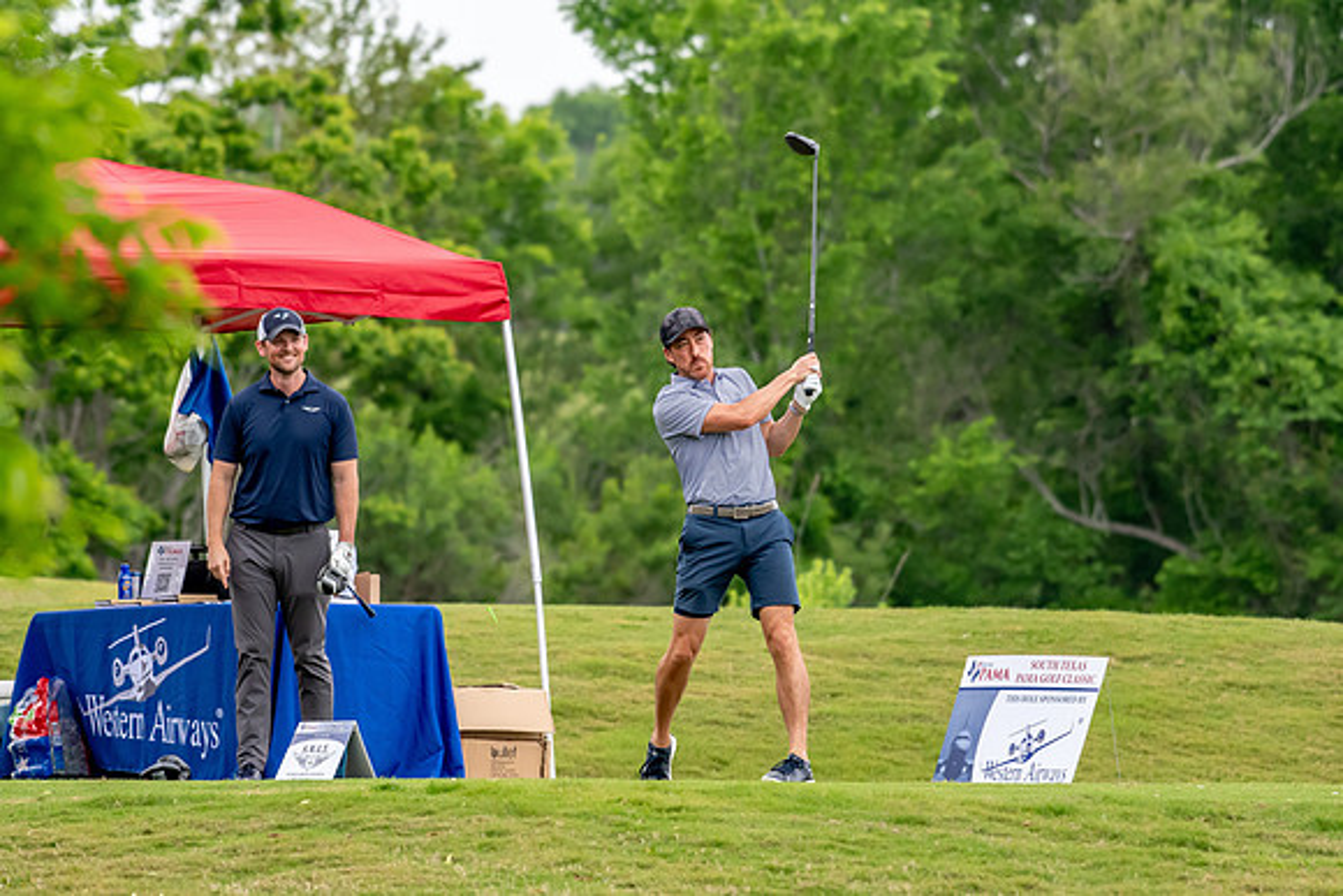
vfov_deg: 3.2
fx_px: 16231
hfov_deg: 4.7
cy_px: 448
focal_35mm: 435
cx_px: 672
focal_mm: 290
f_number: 5.6
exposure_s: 1/2000
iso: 1400
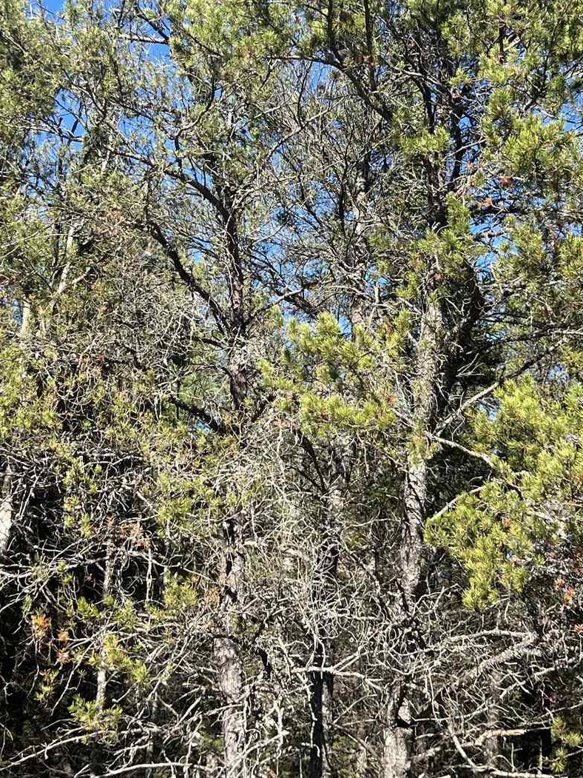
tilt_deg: +20.5
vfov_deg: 33.7
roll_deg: -2.0
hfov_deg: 25.6
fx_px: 1280
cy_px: 330
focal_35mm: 57
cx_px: 357
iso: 50
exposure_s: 1/1645
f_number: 1.5
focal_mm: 5.7
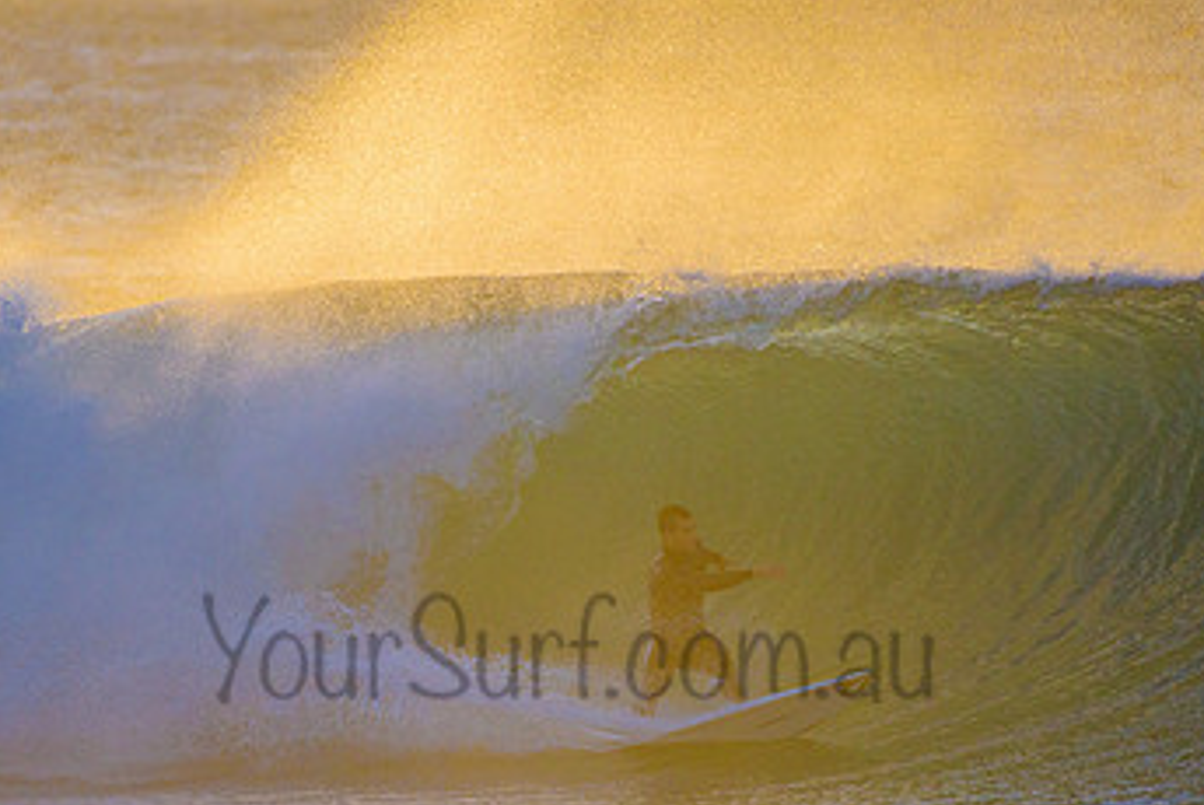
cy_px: 618
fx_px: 28217
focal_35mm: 843
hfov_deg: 2.4
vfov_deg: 1.6
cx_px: 564
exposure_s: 1/2500
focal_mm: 500
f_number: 5.6
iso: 800
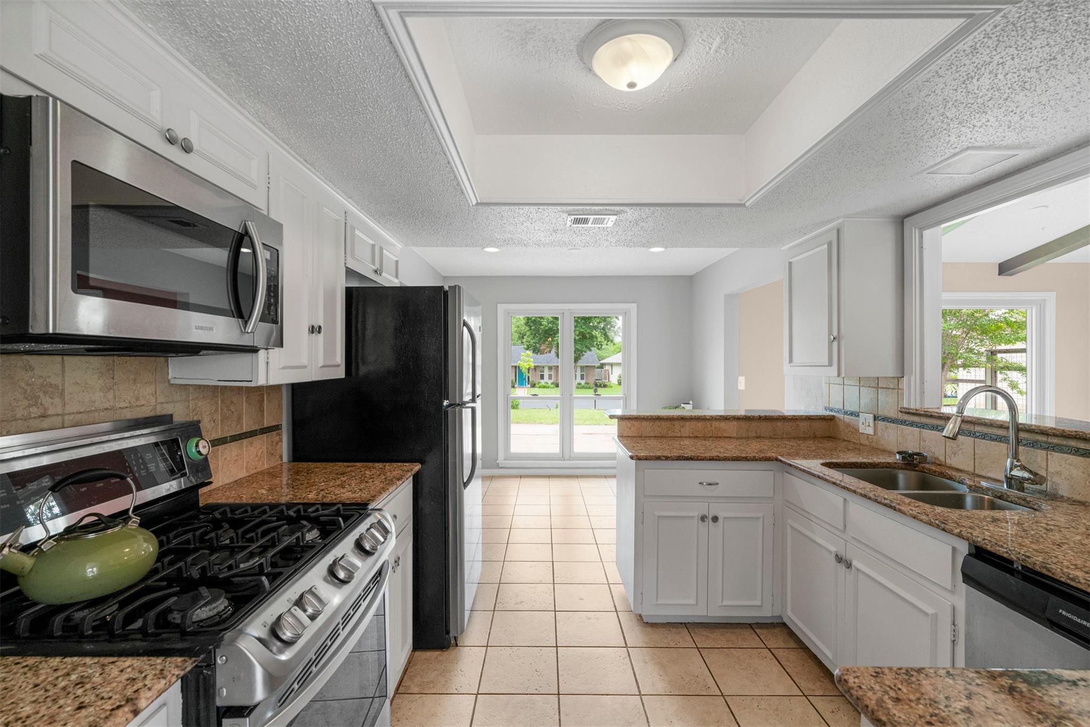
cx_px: 545
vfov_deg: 73.7
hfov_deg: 96.7
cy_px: 364
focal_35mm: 16
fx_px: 484
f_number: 8
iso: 2000
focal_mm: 16
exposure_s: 1/20
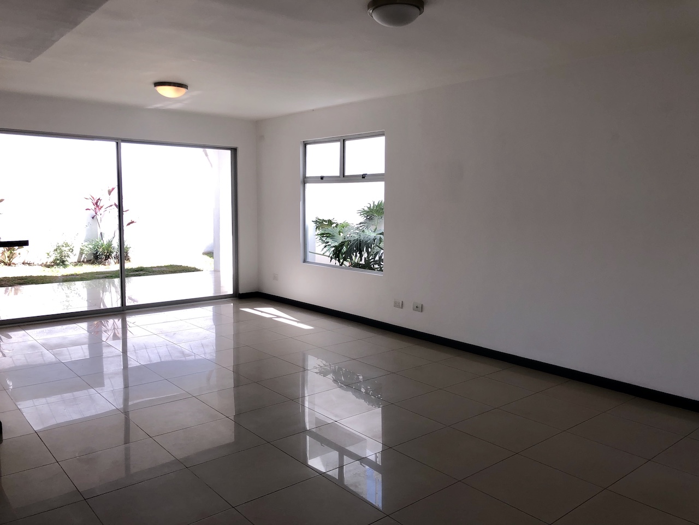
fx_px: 565
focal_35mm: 28
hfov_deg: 63.4
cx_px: 350
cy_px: 262
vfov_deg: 49.7
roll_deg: +0.1
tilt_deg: -5.5
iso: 20
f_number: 1.8
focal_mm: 4
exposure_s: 1/173
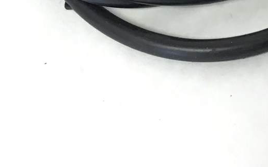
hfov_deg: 17.1
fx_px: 891
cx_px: 180
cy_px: -140
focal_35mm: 122
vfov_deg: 10.1
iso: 40
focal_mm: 3.3
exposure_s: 1/30
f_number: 2.4
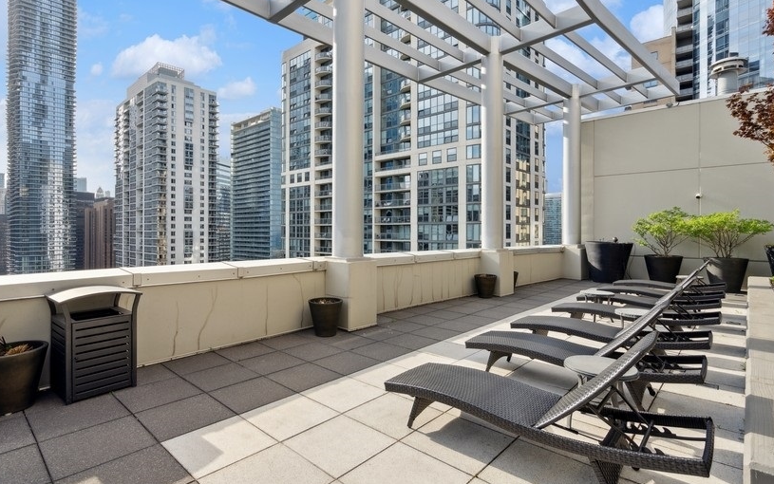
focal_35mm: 18
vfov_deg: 65.0
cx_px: 368
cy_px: 232
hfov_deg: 91.0
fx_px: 380
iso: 320
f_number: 7.1
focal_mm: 16
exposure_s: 1/500
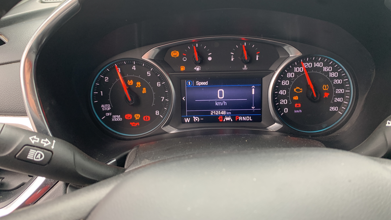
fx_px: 301
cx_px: 200
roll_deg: +3.5
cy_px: 87
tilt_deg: -18.6
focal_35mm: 29
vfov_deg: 40.0
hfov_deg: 66.1
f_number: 1.8
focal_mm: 4.25
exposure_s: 1/66
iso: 100
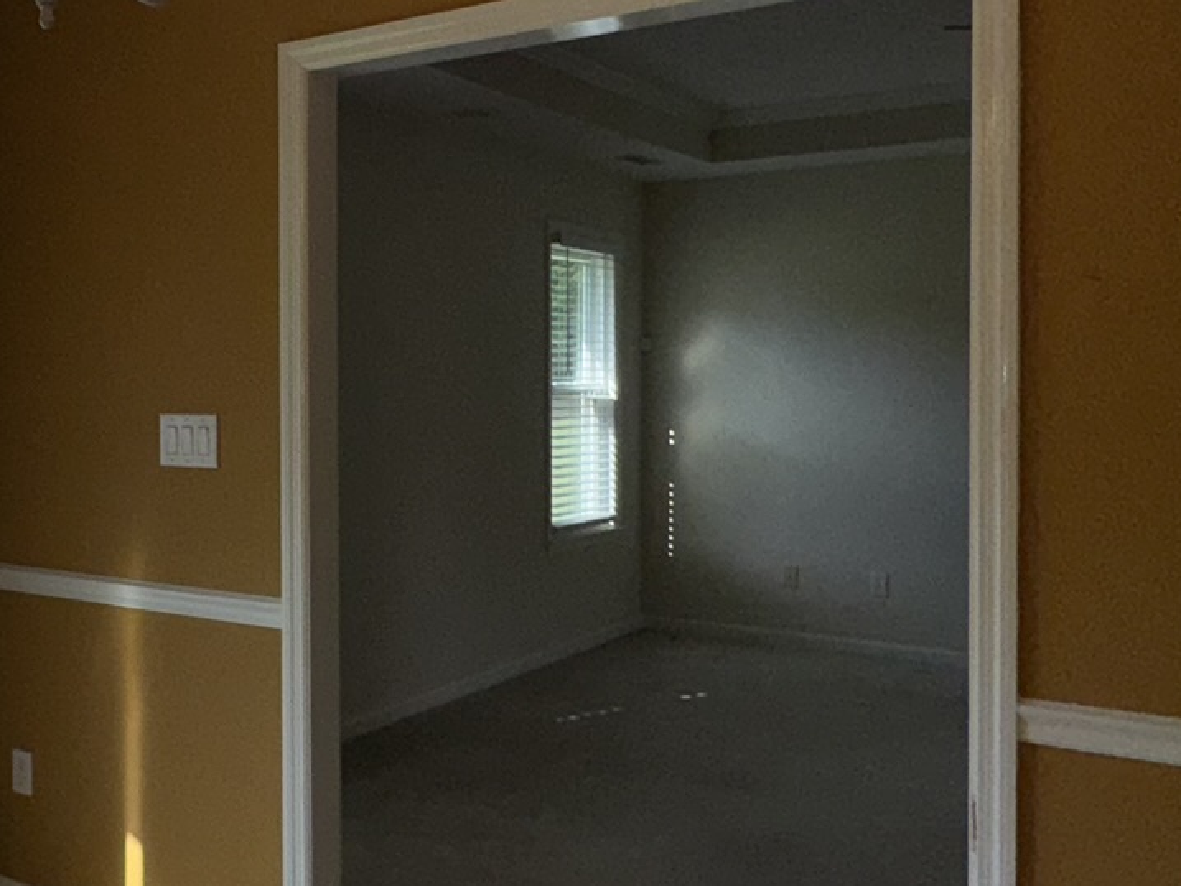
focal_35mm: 40
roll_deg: +0.1
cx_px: 119
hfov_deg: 42.9
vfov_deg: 35.9
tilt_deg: -1.1
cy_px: 394
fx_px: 1365
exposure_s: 1/495
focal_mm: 2.22
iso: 32
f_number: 2.2
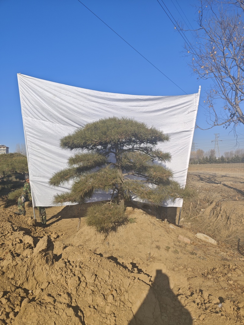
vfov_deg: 73.9
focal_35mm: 23
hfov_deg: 58.9
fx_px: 216
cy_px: 162
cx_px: 122
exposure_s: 1/2567
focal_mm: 8.7
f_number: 1.9
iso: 50
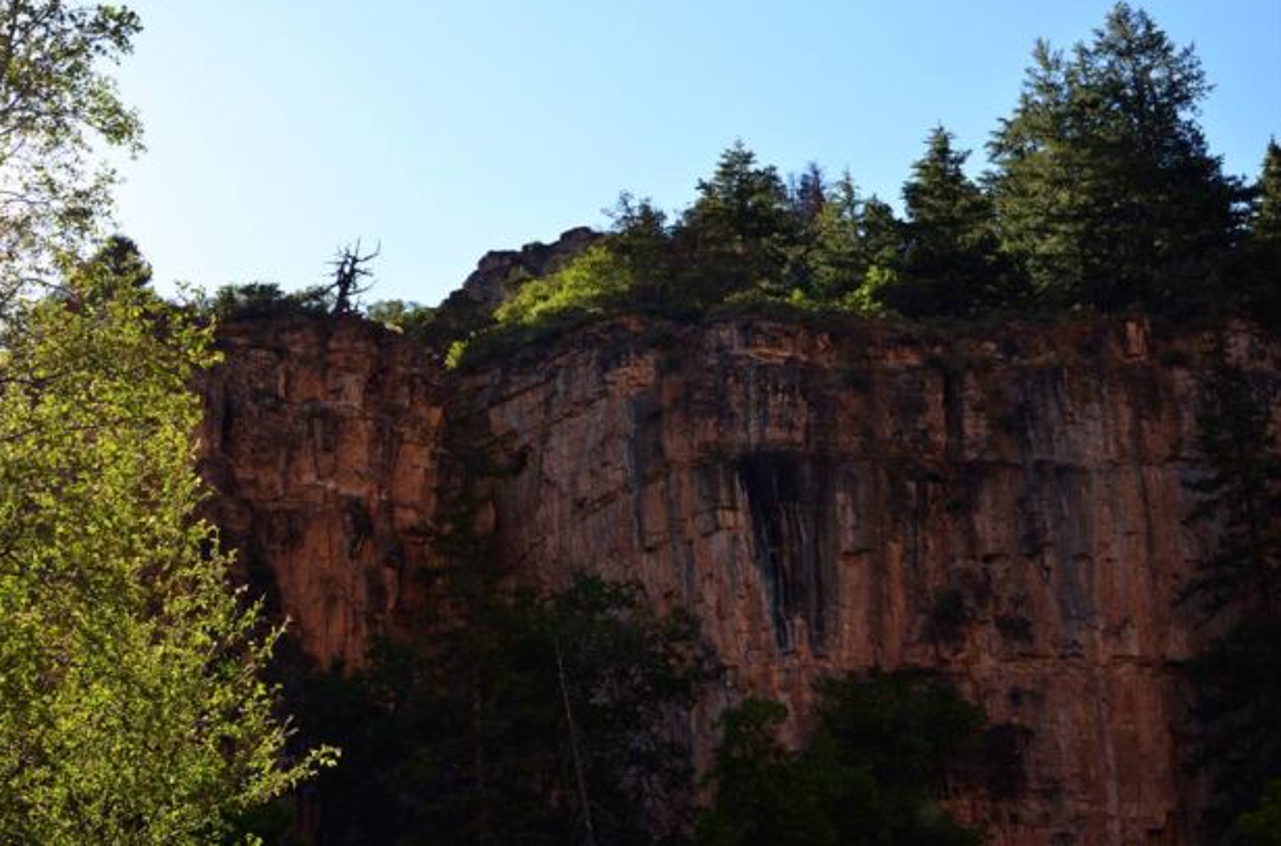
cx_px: 620
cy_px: 408
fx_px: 1935
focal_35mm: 55
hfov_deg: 36.6
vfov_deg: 24.7
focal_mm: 35
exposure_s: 1/200
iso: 100
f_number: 5.6
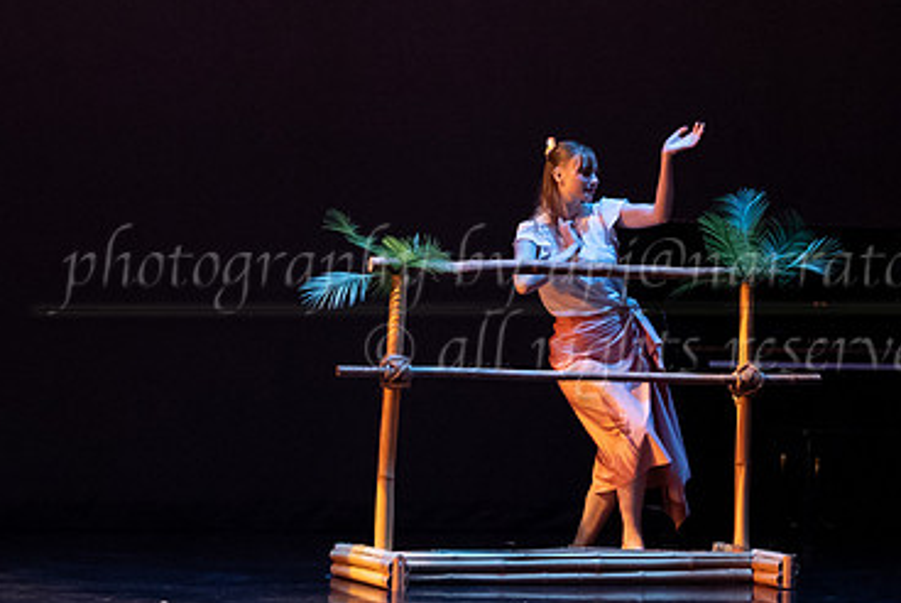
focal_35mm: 161
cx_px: 598
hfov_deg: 12.7
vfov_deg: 8.5
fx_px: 4033
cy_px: 230
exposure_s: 1/250
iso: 4000
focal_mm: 75
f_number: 2.8
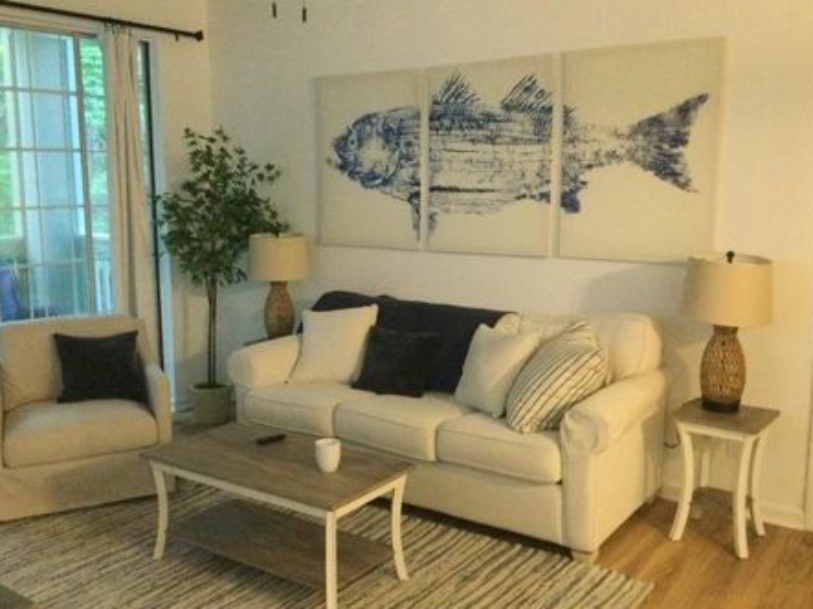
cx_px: 404
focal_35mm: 35
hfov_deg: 52.6
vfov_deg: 40.7
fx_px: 822
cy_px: 302
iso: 320
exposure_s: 1/15
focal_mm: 3.3
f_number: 2.4
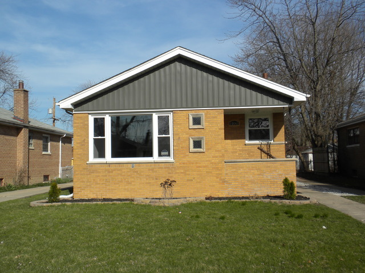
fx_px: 390
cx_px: 182
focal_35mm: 37
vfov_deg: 38.7
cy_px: 136
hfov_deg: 50.1
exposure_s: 1/155
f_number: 10
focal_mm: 6.6
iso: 64
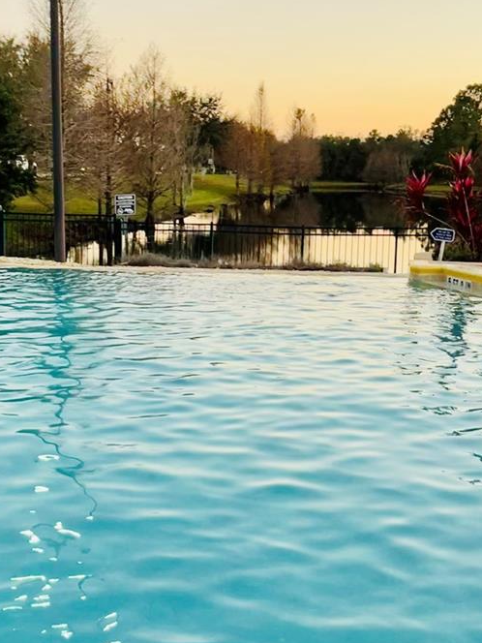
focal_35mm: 47
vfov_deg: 40.4
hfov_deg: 30.9
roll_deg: -3.8
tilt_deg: -9.1
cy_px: 345
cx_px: 256
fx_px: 873
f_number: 1.6
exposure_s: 1/120
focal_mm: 5.1
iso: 100
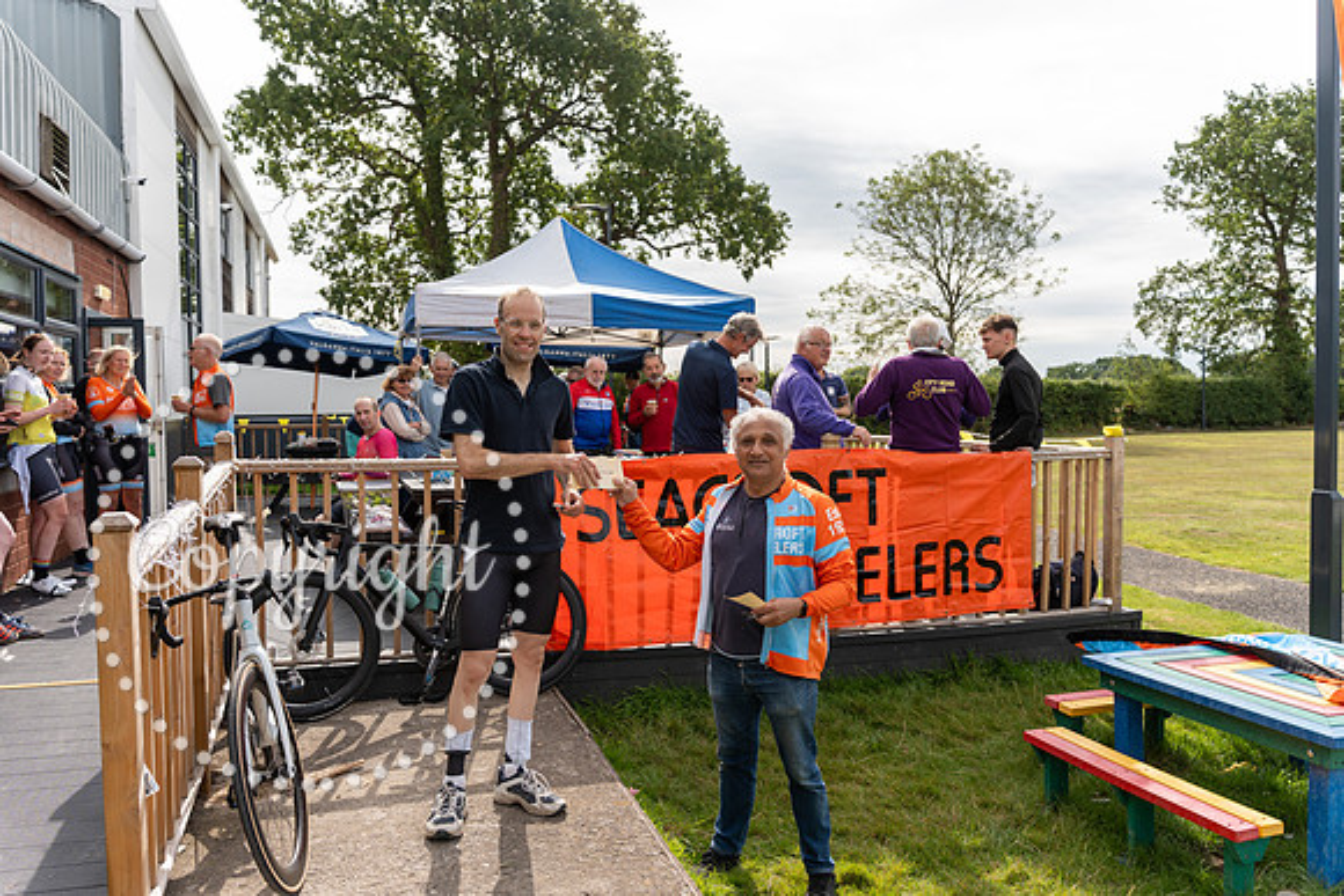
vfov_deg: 46.4
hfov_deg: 65.5
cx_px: 672
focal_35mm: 28
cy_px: 448
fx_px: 1046
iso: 125
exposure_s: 1/640
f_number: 4
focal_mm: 28
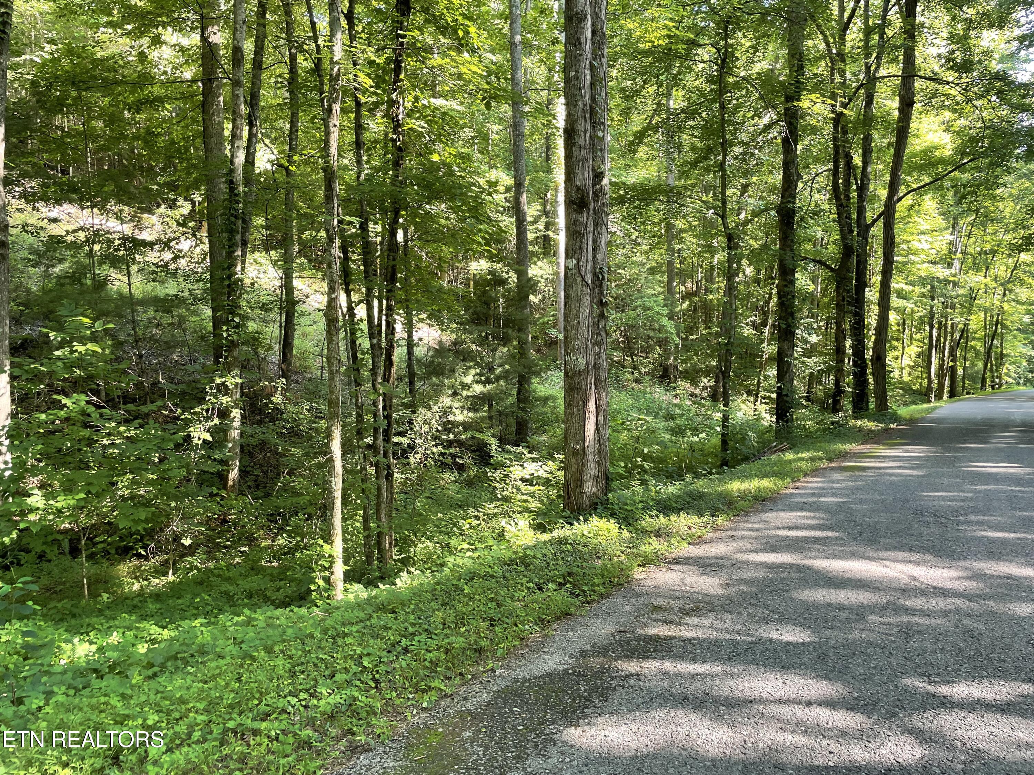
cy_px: 388
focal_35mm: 26
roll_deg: +2.4
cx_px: 517
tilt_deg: -2.8
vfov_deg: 53.1
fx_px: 777
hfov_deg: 67.3
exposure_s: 1/121
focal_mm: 4.2
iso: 125
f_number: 1.6
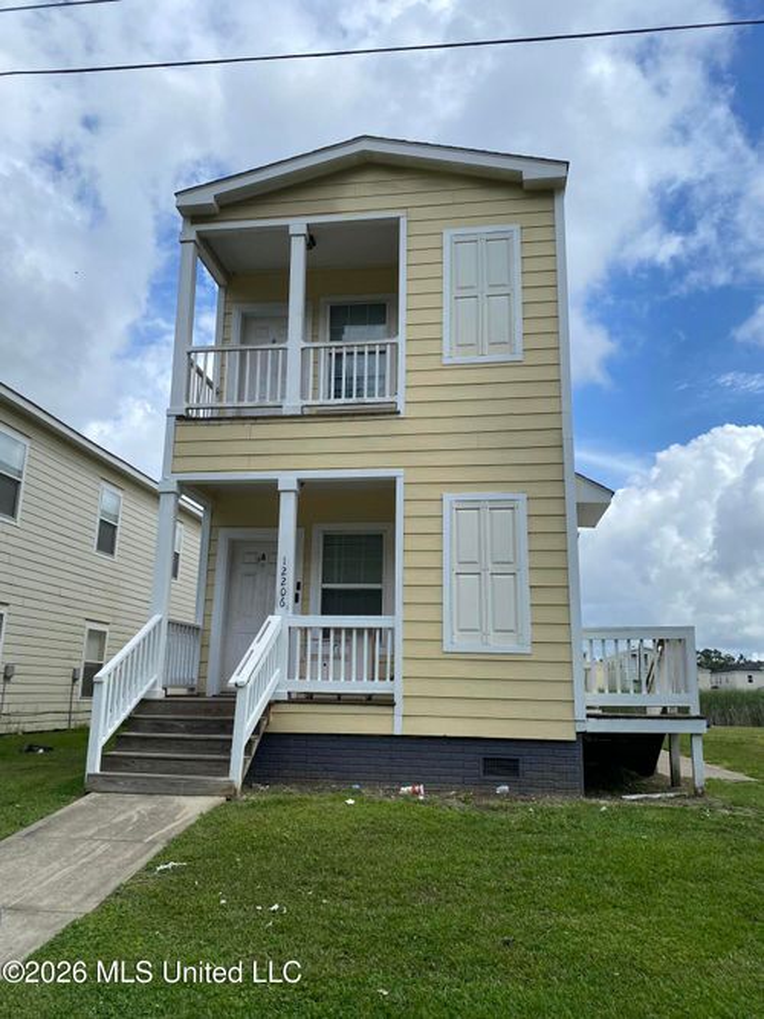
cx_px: 382
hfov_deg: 53.0
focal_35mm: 26
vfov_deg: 67.3
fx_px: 765
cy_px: 510
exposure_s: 1/3300
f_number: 1.8
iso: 32
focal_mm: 4.25
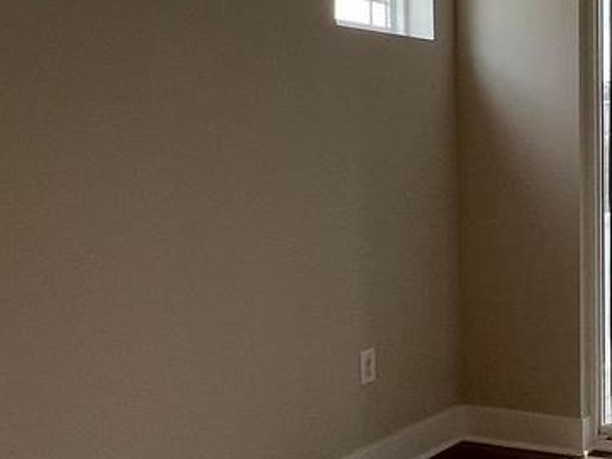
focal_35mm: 52
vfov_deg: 28.0
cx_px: 646
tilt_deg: -5.6
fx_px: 919
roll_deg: +0.5
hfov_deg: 33.0
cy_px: 212
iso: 50
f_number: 1.8
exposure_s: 1/120
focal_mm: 1.57
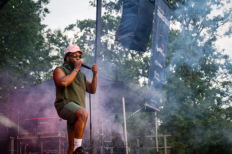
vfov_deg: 18.9
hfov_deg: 28.1
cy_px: 77
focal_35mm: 72
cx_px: 116
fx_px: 464
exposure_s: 1/800
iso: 1600
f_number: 4.5
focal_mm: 72
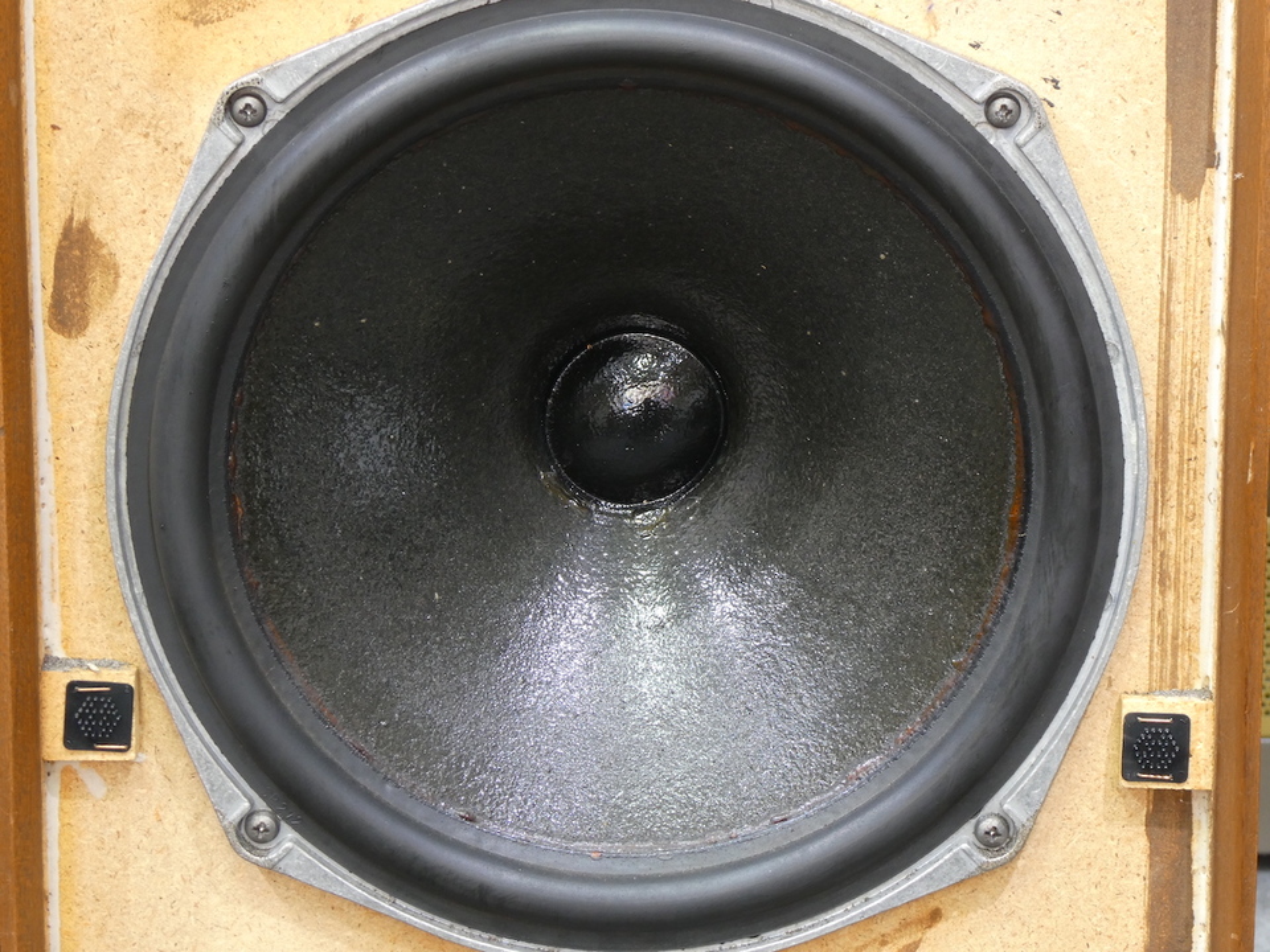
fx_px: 4549
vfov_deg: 12.0
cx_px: 635
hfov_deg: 15.9
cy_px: 476
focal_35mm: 124
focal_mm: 22.3
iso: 200
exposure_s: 1/2.5
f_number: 5.2
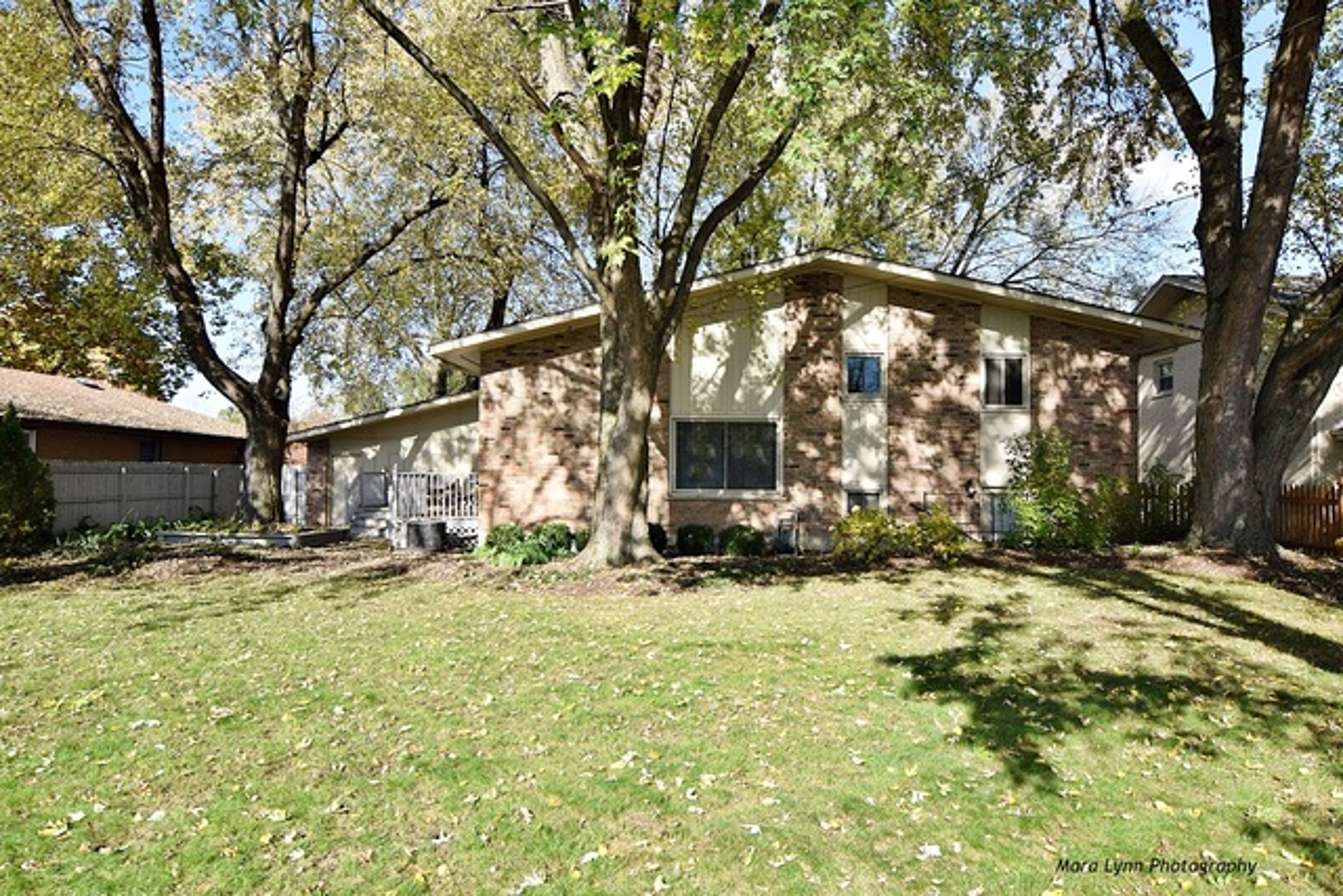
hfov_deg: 81.2
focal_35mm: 21
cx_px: 672
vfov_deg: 59.5
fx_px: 784
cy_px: 448
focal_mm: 14
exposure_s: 1/200
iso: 100
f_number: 8
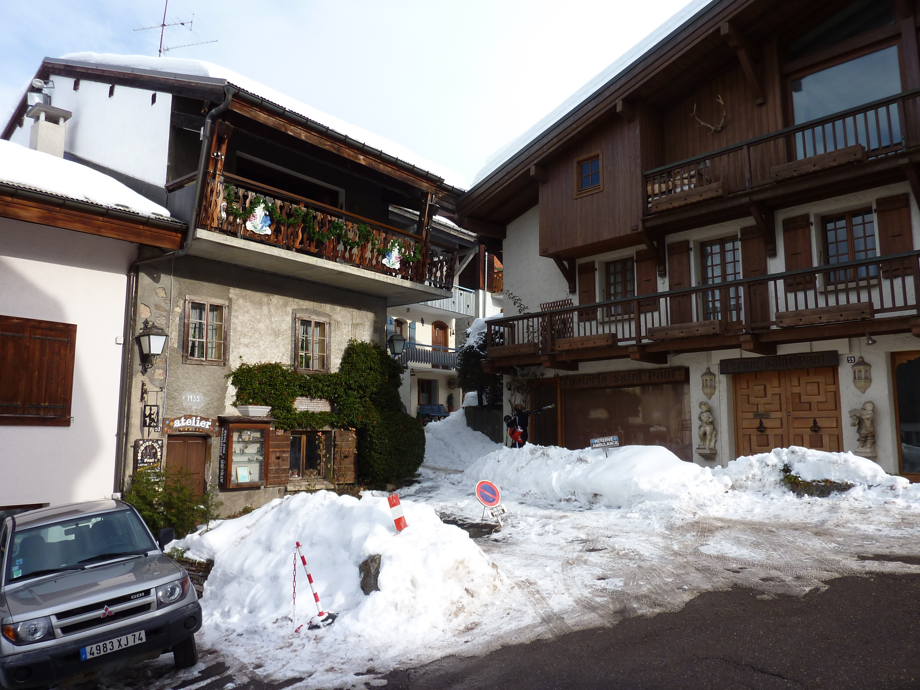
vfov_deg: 54.9
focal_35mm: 25
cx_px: 460
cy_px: 345
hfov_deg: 69.4
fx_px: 664
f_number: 4
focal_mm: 4.1
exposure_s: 1/320
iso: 80
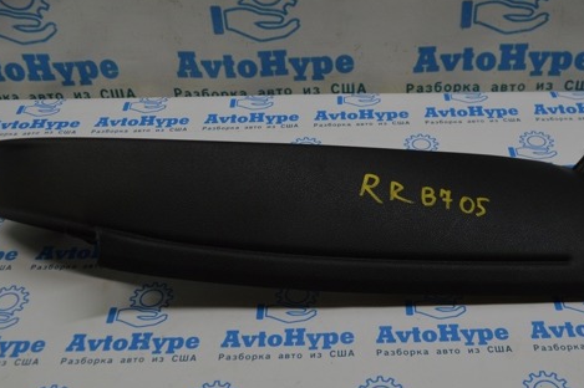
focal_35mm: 45
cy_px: 187
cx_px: 342
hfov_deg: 43.5
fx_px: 729
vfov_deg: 29.8
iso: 400
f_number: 5.6
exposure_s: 1/125
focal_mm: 22
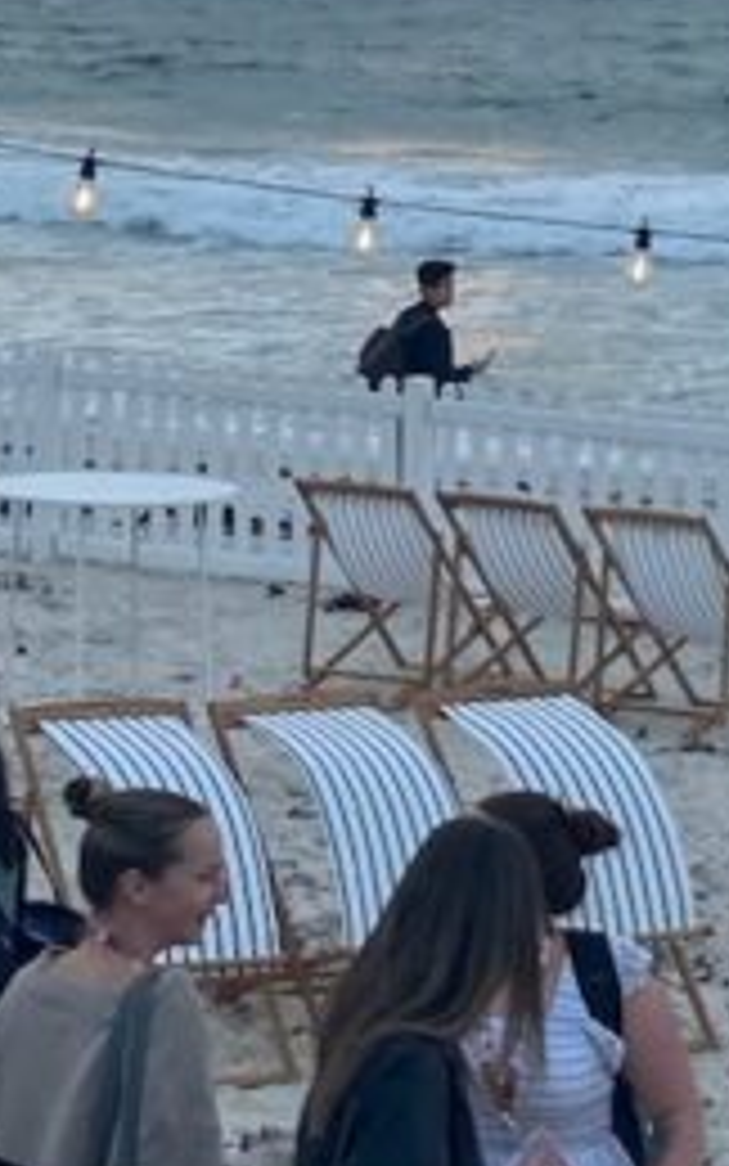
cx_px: 392
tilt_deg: -4.1
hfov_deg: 8.4
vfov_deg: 13.3
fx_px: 4956
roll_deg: -1.6
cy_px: 113
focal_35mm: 156
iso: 20
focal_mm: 3.99
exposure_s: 1/162
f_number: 1.8
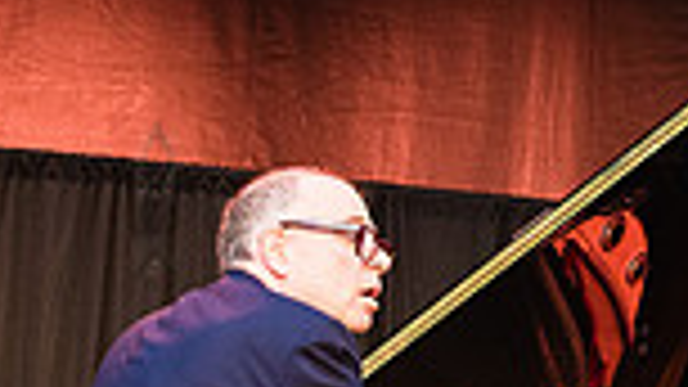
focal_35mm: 144
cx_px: 934
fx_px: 2627
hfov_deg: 14.2
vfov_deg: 8.4
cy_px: 318
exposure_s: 1/400
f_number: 4
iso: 2500
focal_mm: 29
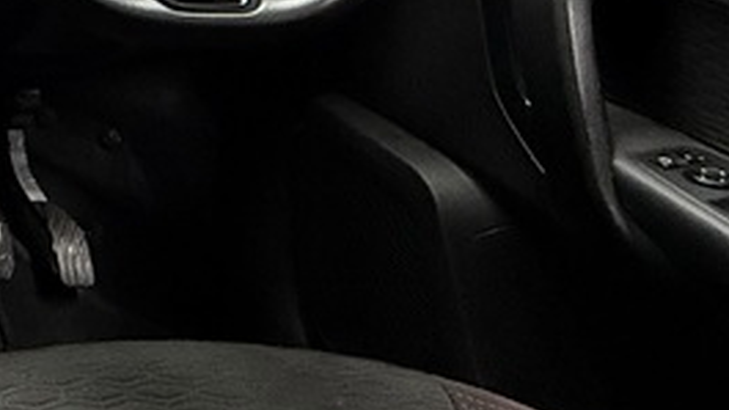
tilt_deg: -8.8
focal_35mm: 59
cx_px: -360
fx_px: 1140
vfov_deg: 17.6
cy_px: -259
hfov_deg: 26.2
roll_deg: -0.1
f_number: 2.2
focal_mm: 2.22
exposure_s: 1/50
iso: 500
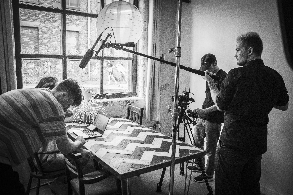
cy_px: 98
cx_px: 146
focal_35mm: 27
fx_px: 220
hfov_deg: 67.4
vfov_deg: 47.9
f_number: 3.5
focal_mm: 18
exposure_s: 1/125
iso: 1000
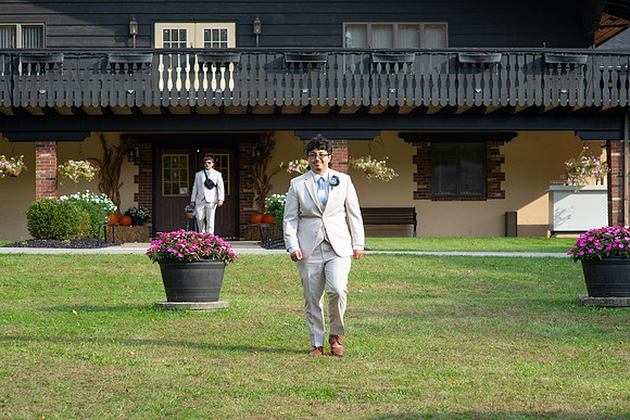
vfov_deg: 15.0
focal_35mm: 91
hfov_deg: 22.4
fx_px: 1593
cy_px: 208
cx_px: 329
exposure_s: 1/640
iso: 640
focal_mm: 85
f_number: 6.3
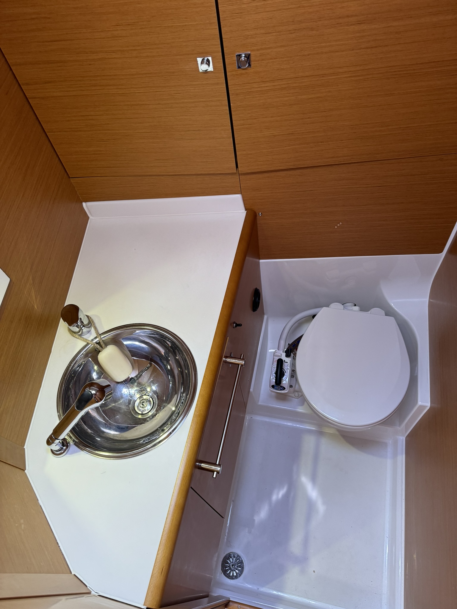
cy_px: 304
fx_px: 422
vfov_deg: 71.6
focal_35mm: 24
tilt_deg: -57.7
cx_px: 228
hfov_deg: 56.8
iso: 200
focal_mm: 6.76
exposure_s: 1/72
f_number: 1.78
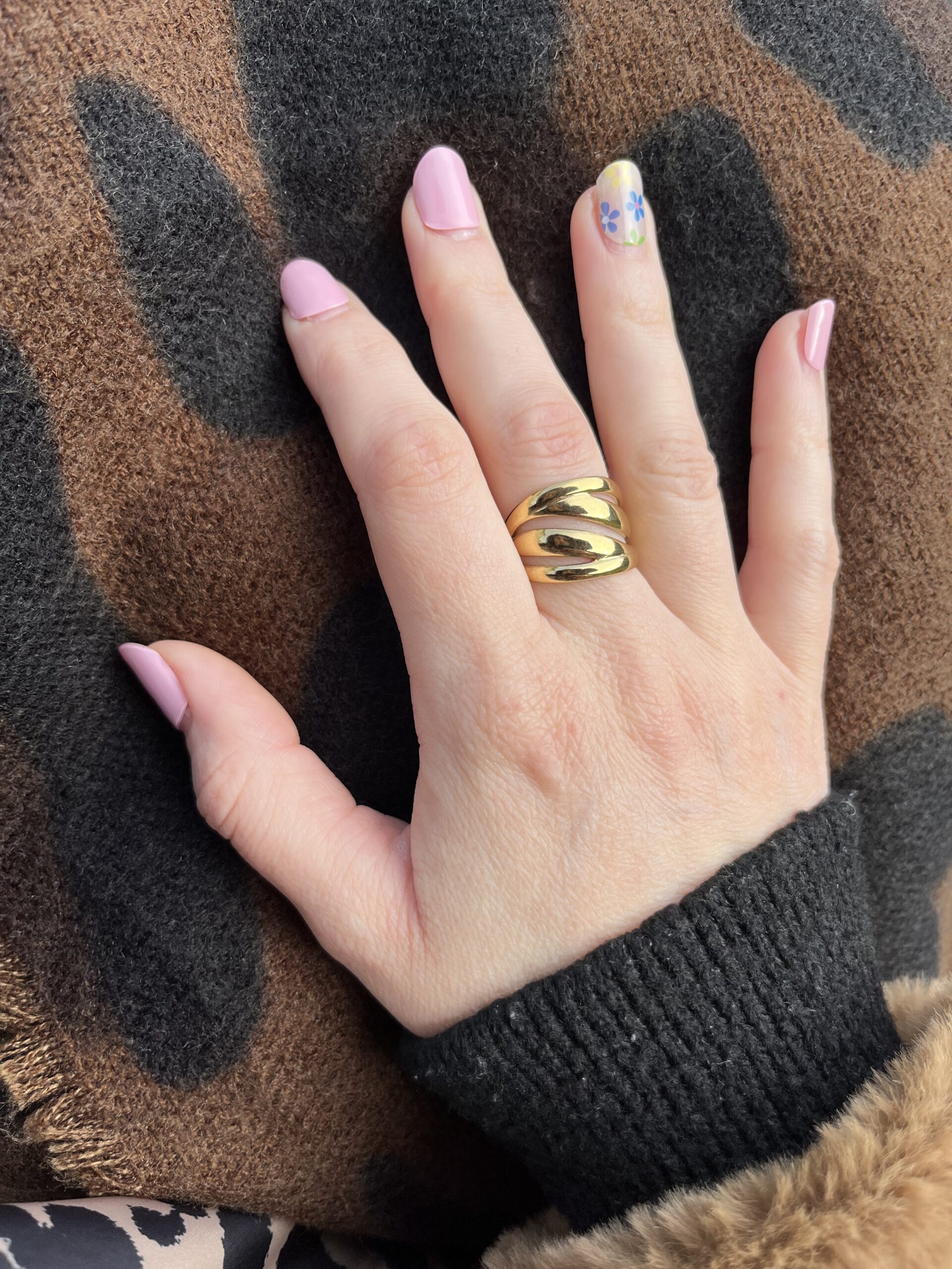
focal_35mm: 26
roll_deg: -1.9
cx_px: 476
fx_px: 953
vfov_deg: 67.3
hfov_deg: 53.1
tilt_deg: -34.1
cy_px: 634
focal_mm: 5.1
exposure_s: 1/1117
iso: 50
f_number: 1.6
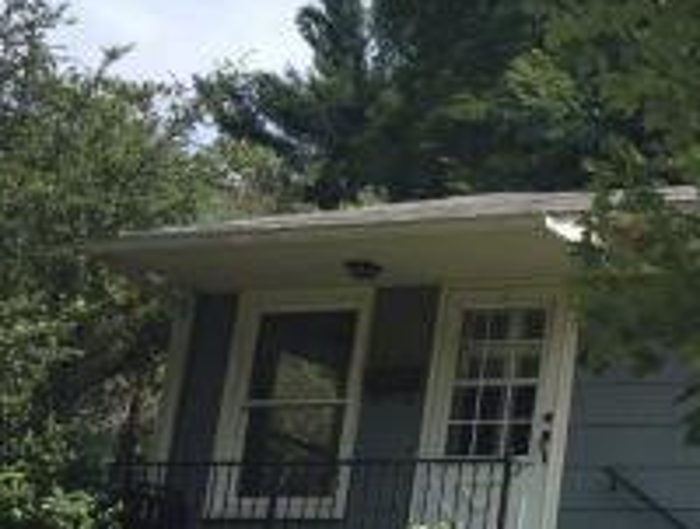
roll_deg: -3.2
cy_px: 357
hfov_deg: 20.5
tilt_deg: +14.3
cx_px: 987
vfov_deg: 17.6
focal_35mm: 84
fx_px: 1703
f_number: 2.2
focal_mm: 4.15
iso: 32
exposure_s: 1/1163
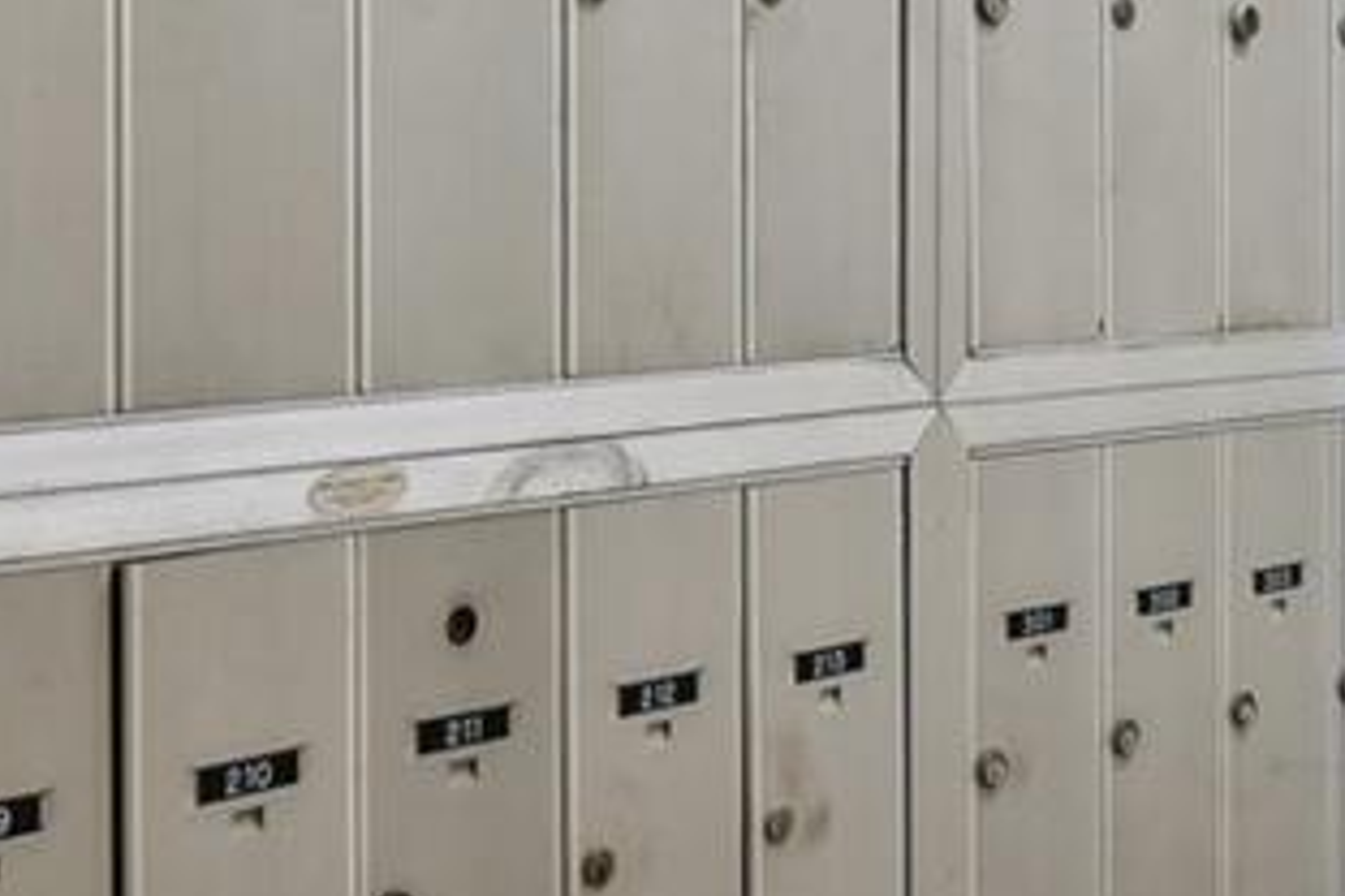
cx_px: 1125
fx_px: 2877
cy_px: 258
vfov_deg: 17.6
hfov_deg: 25.7
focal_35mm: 77
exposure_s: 1/2.5
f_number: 8
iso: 100
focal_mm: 10
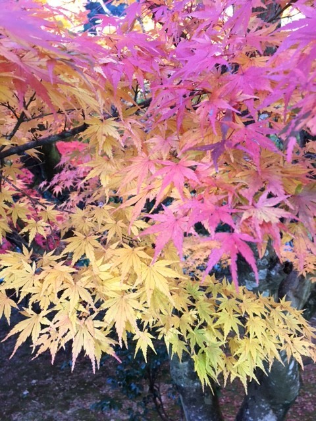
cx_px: 158
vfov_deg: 61.7
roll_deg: -0.8
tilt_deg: -3.2
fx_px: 353
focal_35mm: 29
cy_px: 210
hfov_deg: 48.2
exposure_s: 1/30
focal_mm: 4.15
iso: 40
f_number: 2.2
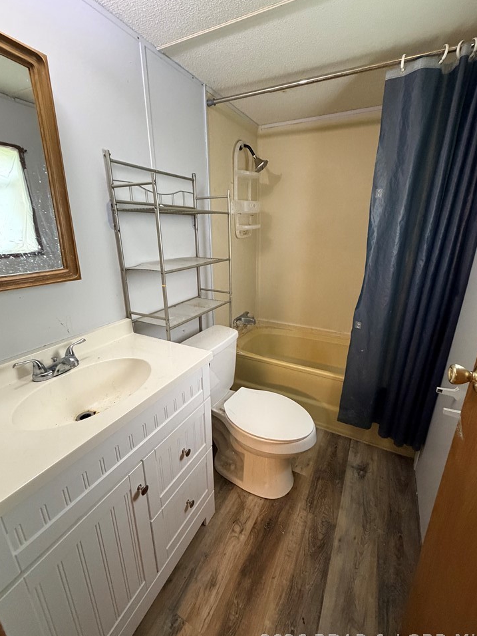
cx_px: 242
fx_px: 276
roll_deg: -0.4
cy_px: 316
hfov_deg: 81.7
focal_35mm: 15
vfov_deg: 98.2
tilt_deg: -17.6
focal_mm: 2.22
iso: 500
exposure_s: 1/60
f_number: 2.2
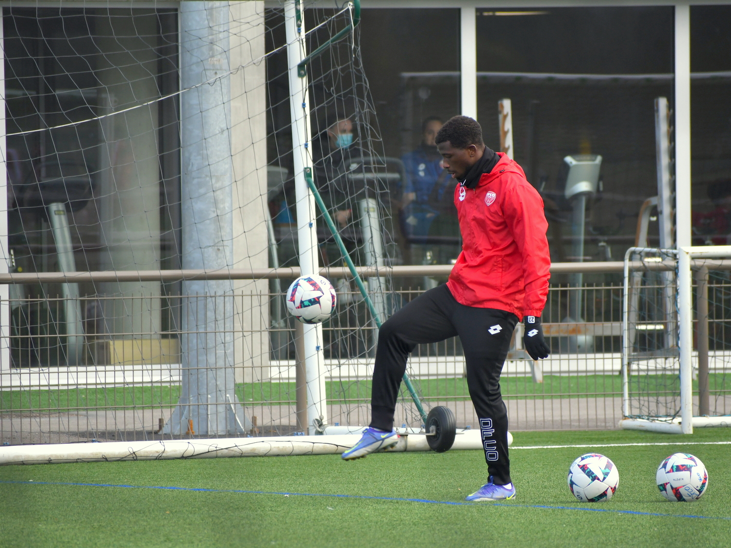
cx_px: 402
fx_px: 8593
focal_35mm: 407
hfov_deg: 4.9
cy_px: 273
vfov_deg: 3.7
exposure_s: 1/1000
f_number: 6
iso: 500
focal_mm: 250
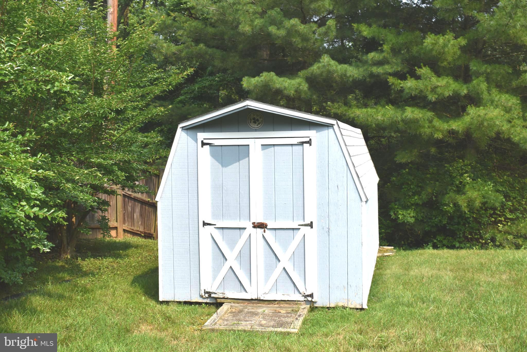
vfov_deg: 30.8
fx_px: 637
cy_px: 176
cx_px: 264
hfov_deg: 45.0
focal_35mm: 44
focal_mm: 29
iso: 100
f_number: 9
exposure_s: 1/320
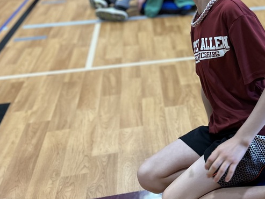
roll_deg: +1.9
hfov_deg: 33.6
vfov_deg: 26.8
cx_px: 239
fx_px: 413
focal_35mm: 54
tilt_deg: -22.3
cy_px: 57
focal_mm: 5.1
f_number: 1.6
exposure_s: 1/113
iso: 125
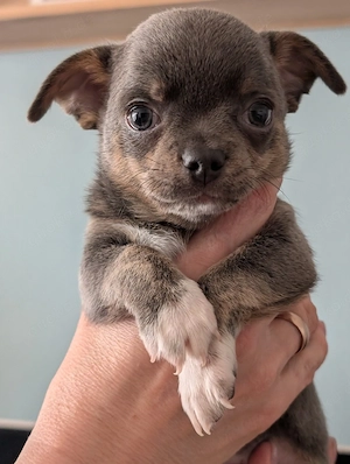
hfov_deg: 29.8
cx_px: 175
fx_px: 658
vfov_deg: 38.8
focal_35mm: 49
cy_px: 232
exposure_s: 1/86.2
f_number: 1.68
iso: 500
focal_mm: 6.9
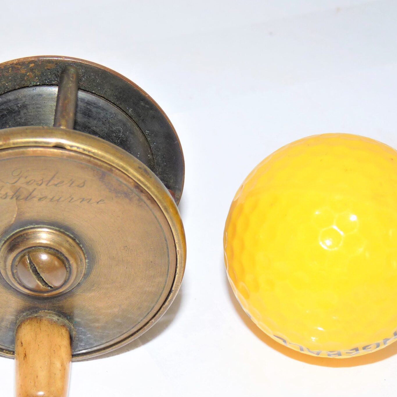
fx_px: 1739
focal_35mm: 134
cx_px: 163
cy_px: 242
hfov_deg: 13.0
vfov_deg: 13.0
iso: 100
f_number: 3.4
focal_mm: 14.4
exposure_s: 1/40
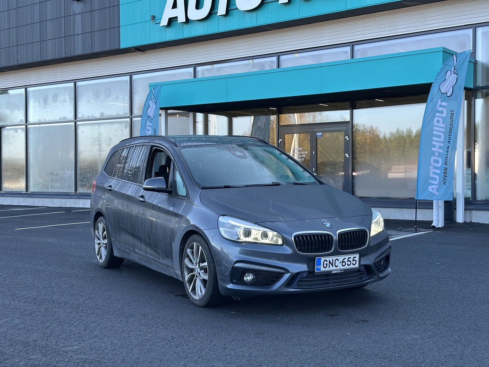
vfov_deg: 30.3
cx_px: 244
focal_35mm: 48
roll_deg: +0.4
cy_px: 184
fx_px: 678
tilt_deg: -0.3
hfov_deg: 39.7
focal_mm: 6.86
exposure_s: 1/268
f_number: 1.78
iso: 64
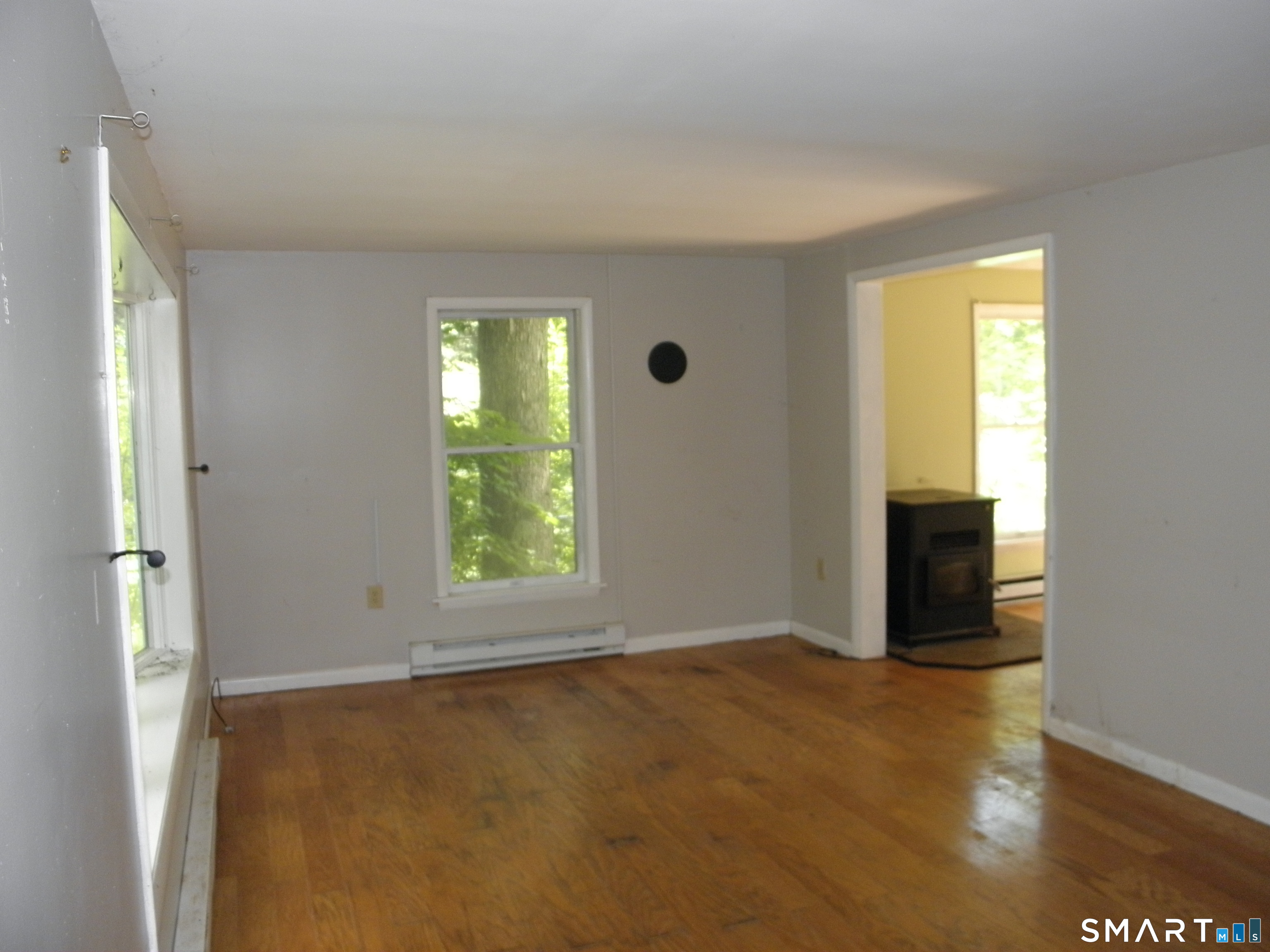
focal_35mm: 28
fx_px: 1027
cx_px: 635
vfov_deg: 49.7
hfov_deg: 63.4
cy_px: 476
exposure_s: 1/30
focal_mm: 5
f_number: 3.5
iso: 160
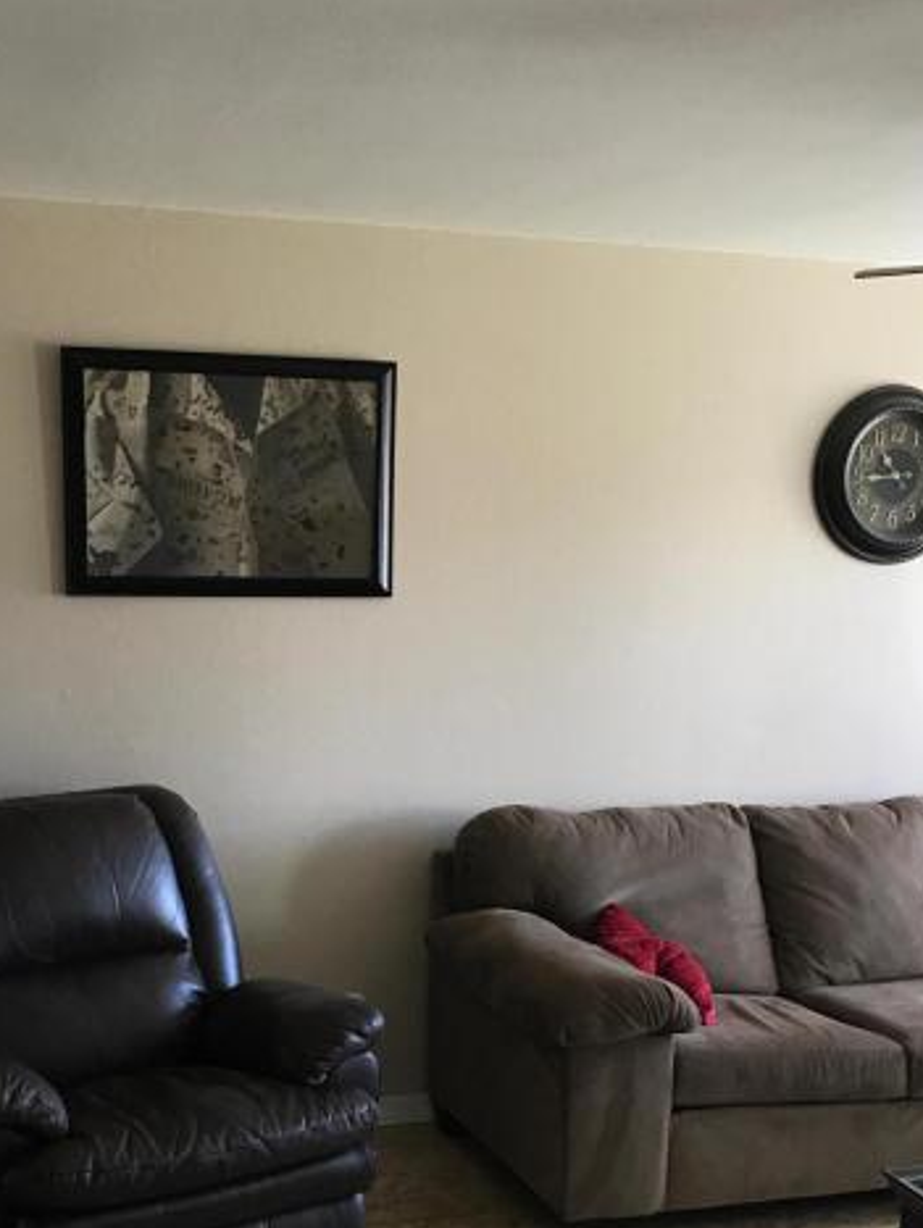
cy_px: 857
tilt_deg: -10.5
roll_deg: -1.7
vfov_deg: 40.5
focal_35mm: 46
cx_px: 408
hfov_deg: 31.5
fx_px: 1633
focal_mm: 3.99
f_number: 1.8
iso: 40
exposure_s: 1/20
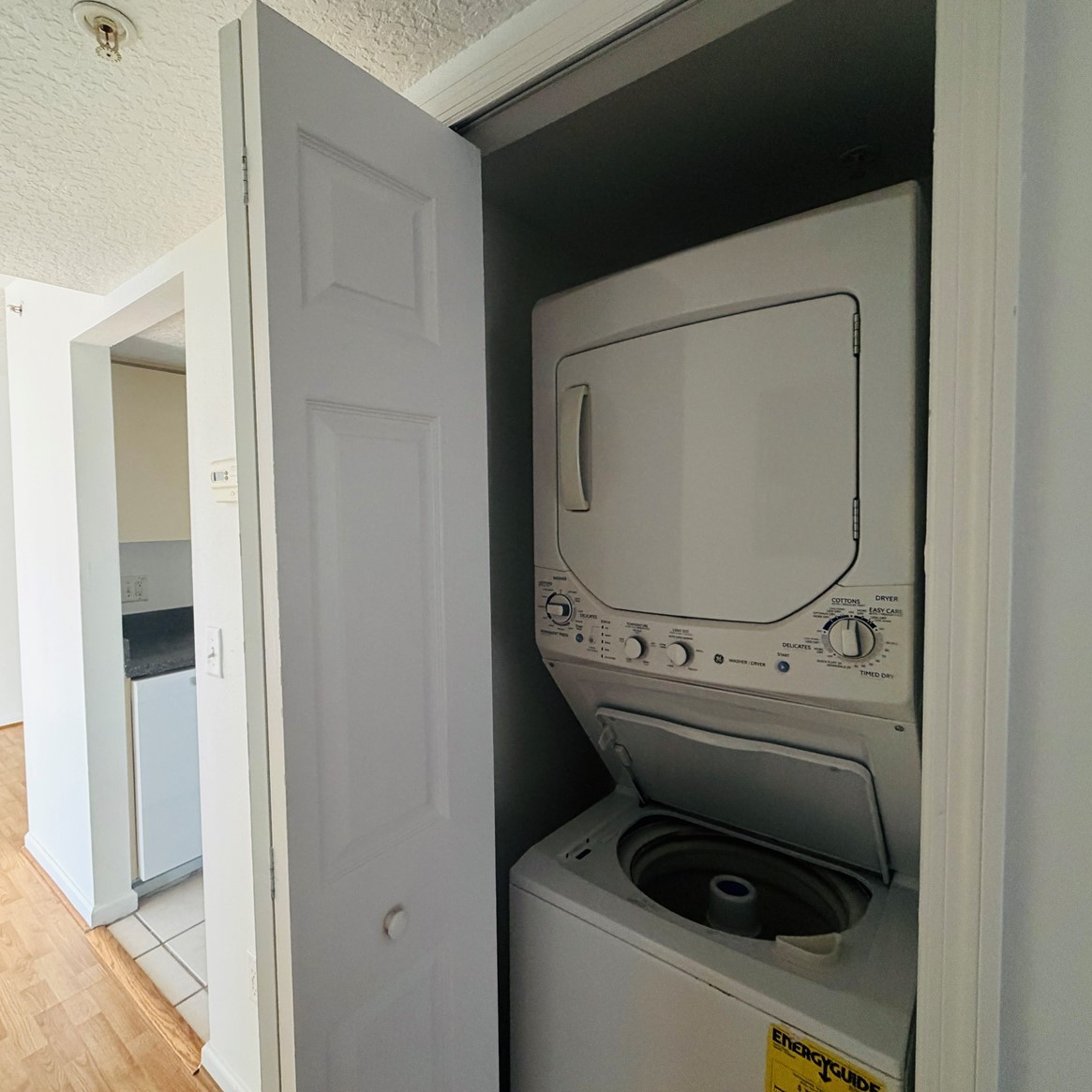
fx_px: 607
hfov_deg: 83.7
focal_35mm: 17
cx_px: 495
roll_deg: +0.4
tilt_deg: -2.0
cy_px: 536
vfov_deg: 84.0
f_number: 2.2
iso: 320
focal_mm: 2.22
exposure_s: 1/90
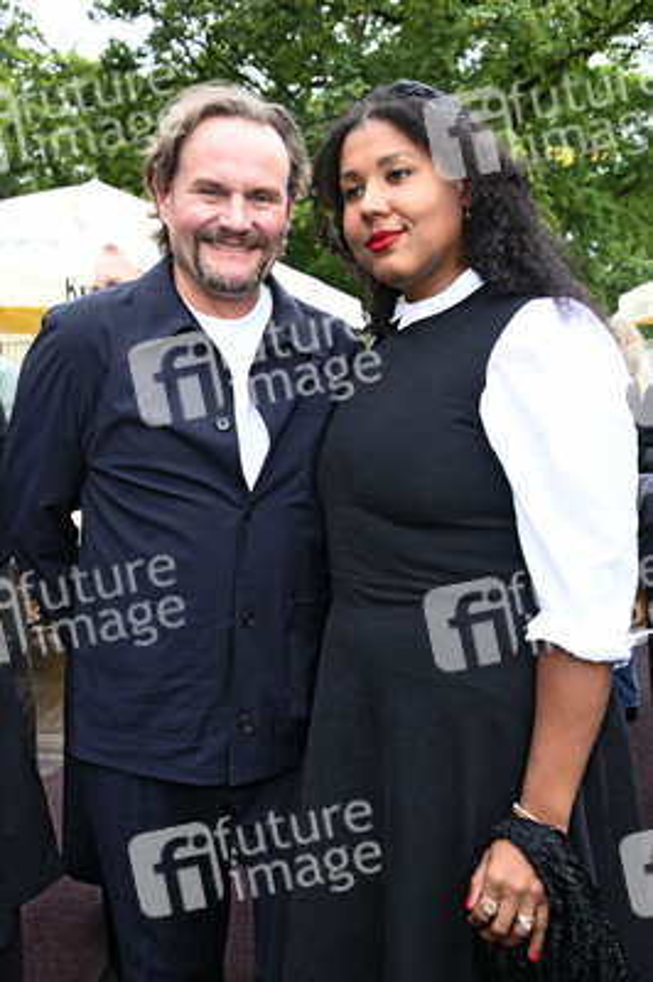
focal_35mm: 36
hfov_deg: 36.8
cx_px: 326
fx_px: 981
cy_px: 491
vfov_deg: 53.2
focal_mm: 36
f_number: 5.6
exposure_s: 1/160
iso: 2500
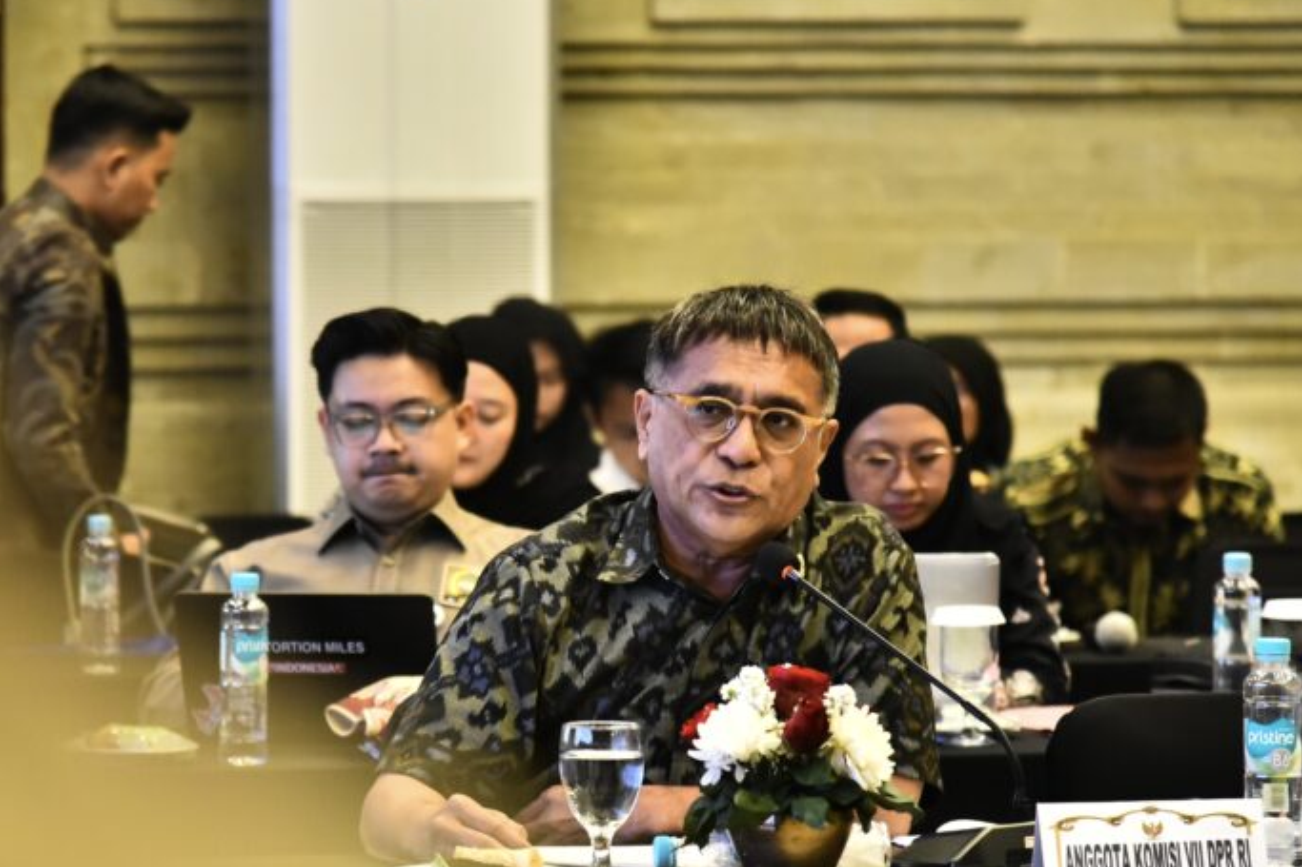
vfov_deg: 10.2
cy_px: 475
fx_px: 4881
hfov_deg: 15.2
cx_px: 669
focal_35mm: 135
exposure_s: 1/60
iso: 4000
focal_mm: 120
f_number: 4
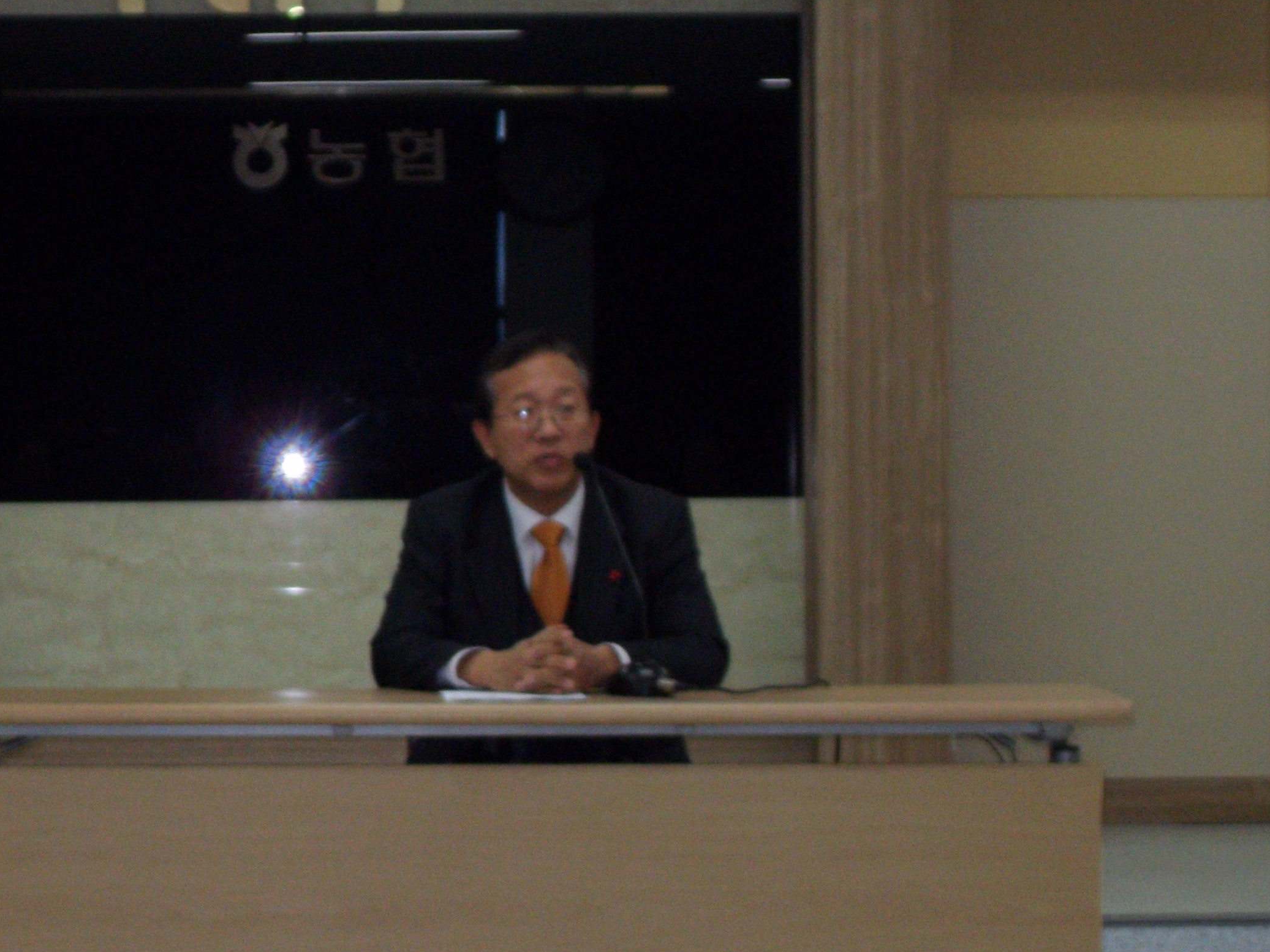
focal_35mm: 139
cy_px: 405
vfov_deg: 10.7
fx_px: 5100
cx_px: 488
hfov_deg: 14.2
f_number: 4.4
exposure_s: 1/90
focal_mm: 13.5
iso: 320
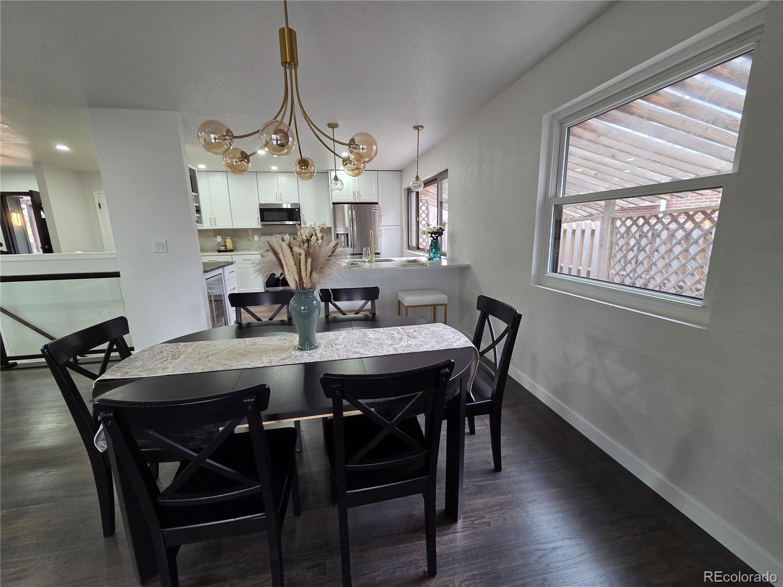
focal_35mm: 13
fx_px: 294
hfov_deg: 106.2
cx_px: 392
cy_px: 294
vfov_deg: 89.9
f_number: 2.2
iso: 250
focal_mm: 2.2
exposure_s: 1/60
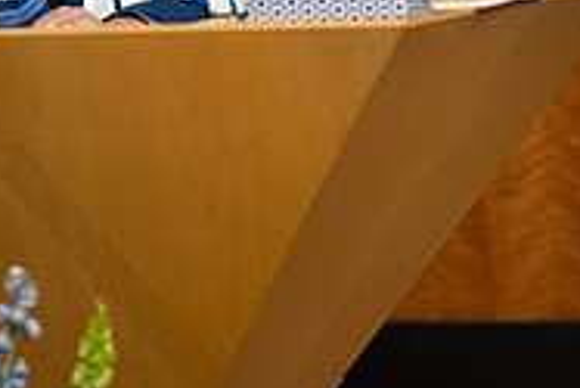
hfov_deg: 4.9
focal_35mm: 418
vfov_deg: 3.3
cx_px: 354
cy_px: -188
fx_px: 6739
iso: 2000
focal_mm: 135
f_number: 1.8
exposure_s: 1/400
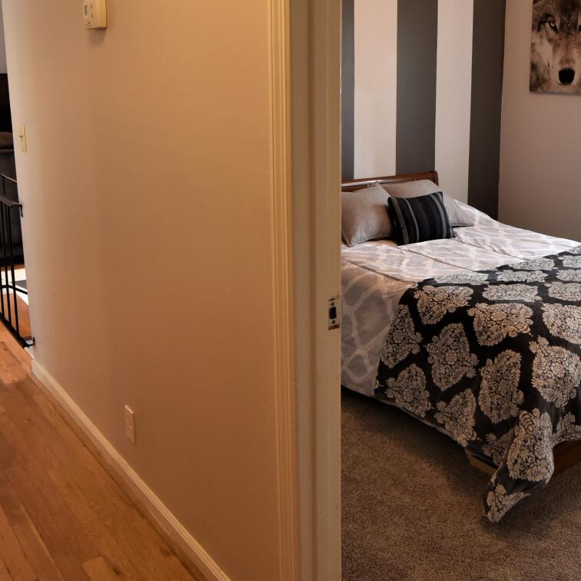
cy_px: 217
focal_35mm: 36
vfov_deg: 45.7
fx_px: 684
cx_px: 439
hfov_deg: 44.4
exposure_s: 1/50
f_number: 4
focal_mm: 16
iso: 1600
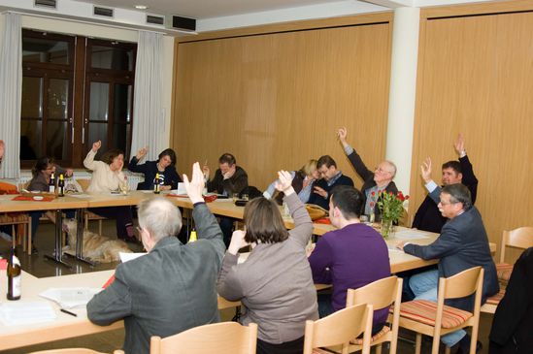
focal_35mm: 42
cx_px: 266
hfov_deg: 46.4
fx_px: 621
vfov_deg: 31.8
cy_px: 177
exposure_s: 1/60
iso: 200
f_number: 3.5
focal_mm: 28
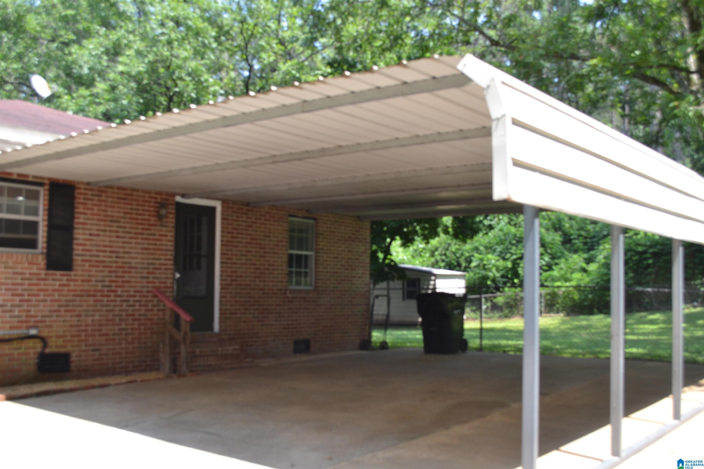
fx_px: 704
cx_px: 352
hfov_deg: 53.1
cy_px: 234
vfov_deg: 36.9
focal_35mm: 36
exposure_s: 1/125
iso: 180
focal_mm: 24
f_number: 5.6
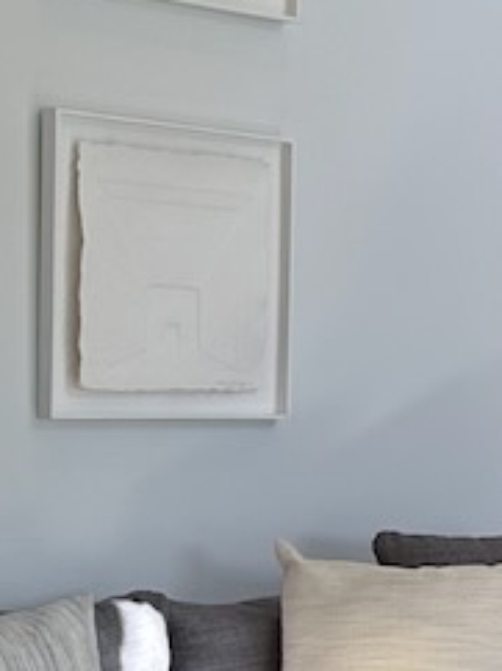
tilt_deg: -2.0
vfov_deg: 15.5
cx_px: 879
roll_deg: -1.2
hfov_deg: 10.9
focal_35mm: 127
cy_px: 516
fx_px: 2460
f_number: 1.78
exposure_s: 1/216
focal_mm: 6.86
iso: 64
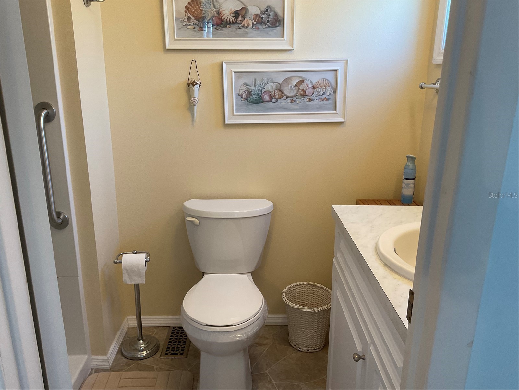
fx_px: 435
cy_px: 195
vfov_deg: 48.2
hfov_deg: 61.7
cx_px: 260
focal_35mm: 29
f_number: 1.8
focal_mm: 3
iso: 64
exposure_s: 1/60
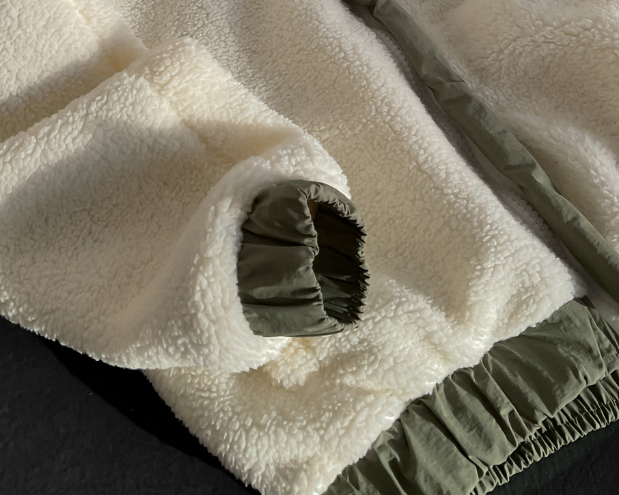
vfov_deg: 27.9
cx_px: 249
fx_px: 916
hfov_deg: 37.2
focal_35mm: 50
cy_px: -31
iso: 50
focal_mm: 3
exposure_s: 1/120
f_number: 1.8
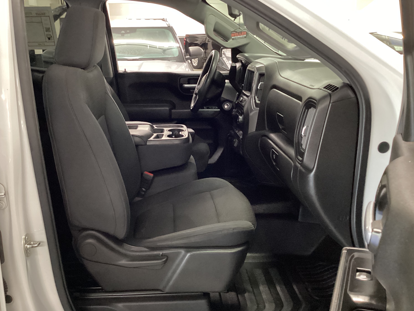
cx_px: 191
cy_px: 146
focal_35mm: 34
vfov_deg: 41.8
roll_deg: +1.5
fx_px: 407
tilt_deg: -18.0
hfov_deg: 53.9
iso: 400
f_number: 2.4
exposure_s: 1/25
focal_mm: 3.3
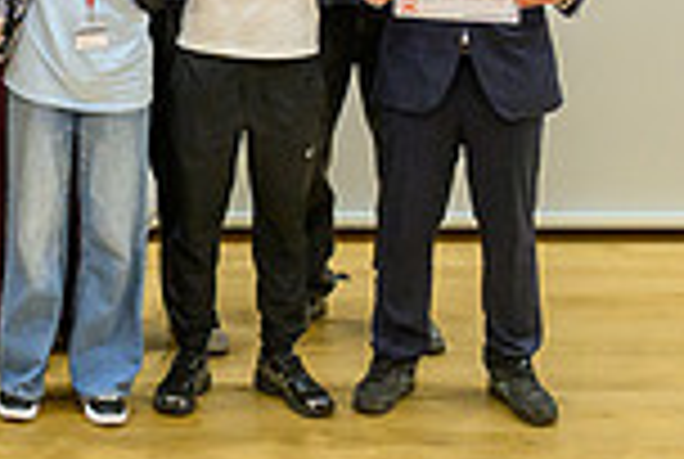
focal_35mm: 145
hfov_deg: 13.4
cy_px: -295
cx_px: -324
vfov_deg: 9.2
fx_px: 2760
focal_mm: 38
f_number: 2.8
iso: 2500
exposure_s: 1/500
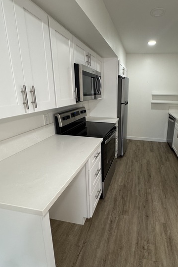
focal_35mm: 18
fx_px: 133
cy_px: 123
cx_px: 120
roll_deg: -0.5
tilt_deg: -13.8
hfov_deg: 65.5
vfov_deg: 89.8
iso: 200
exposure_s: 1/60
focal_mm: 2.22
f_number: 2.2
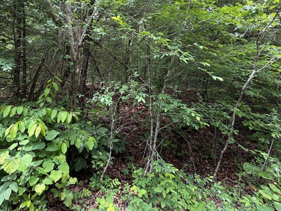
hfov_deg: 77.5
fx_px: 170
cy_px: 68
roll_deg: -6.2
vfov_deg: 61.7
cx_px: 105
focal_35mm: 21
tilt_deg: +2.3
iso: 64
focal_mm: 2.22
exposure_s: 1/121
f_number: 2.2
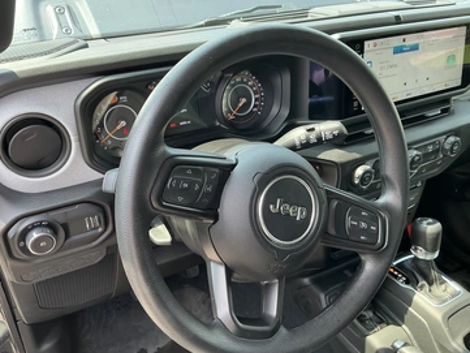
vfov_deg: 45.5
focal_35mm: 31
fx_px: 421
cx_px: 227
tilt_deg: -30.5
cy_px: 177
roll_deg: +2.1
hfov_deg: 58.3
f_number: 1.8
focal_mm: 3
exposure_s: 1/122
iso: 50
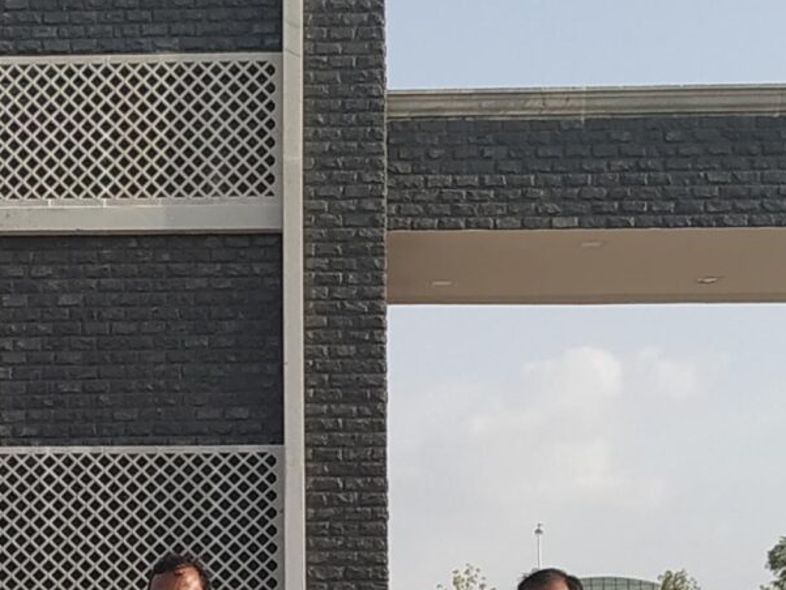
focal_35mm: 102
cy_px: 476
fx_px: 2317
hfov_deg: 19.1
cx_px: 165
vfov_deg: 14.4
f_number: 1.9
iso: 100
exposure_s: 1/1476
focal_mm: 3.94
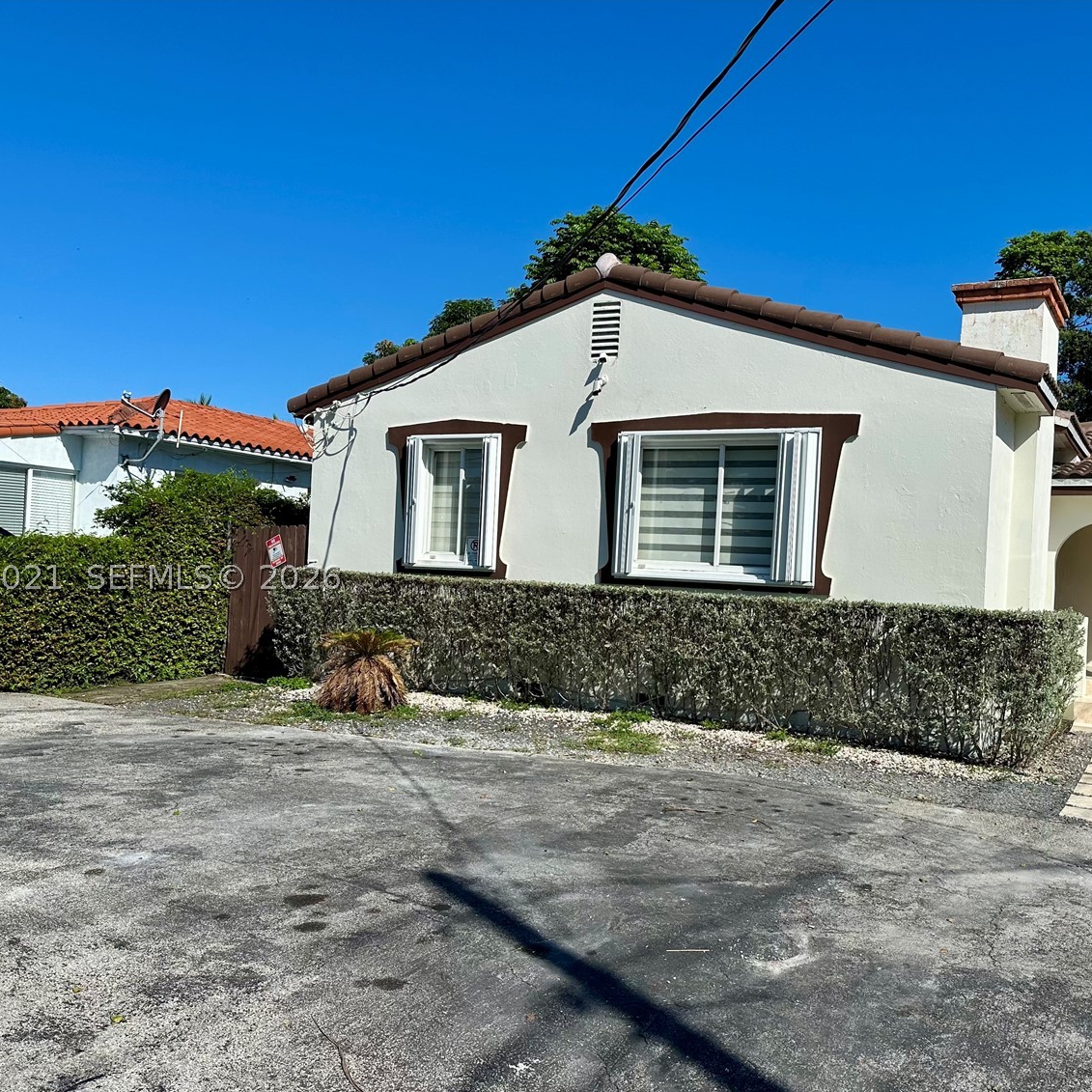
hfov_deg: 53.8
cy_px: 577
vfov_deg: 54.0
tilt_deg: +0.4
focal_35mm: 30
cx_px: 637
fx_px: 1071
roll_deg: -2.9
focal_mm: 6.86
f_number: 1.78
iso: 80
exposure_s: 1/7576
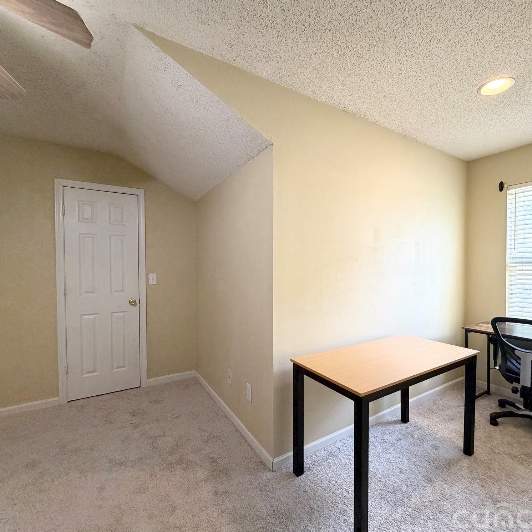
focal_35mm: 17
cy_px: 272
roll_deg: -0.1
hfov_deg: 83.5
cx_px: 303
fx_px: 296
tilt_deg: -1.2
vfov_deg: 84.0
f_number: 2.2
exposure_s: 1/60
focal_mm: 2.22
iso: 200
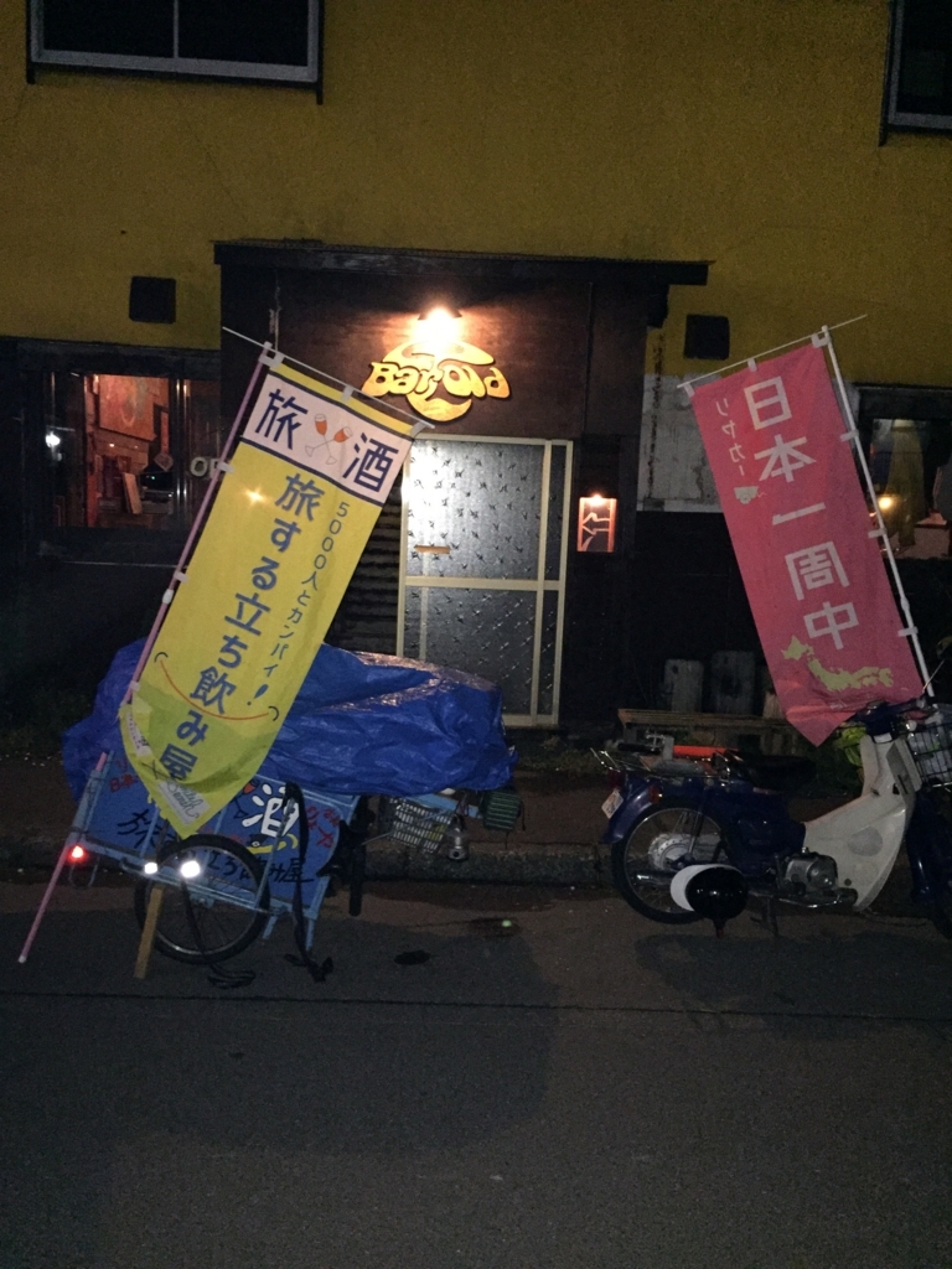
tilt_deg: -5.6
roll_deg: -1.3
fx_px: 1063
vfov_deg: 61.7
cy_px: 634
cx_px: 476
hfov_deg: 48.2
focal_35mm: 29
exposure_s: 1/16
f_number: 2.2
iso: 640
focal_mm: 4.15
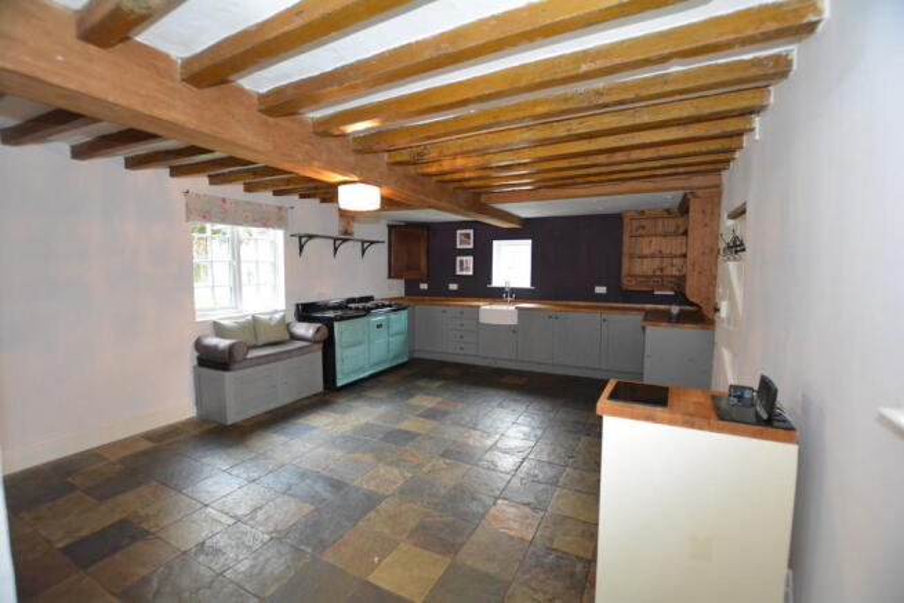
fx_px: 377
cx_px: 452
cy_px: 302
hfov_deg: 100.4
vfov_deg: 77.4
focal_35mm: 15
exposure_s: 1/60
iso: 2800
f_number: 4
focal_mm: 10
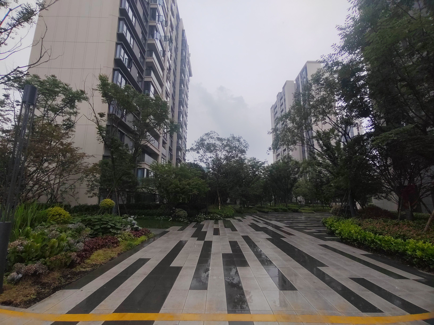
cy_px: 162
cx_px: 217
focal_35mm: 16
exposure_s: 1/912
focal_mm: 1.68
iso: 100
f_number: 2.2
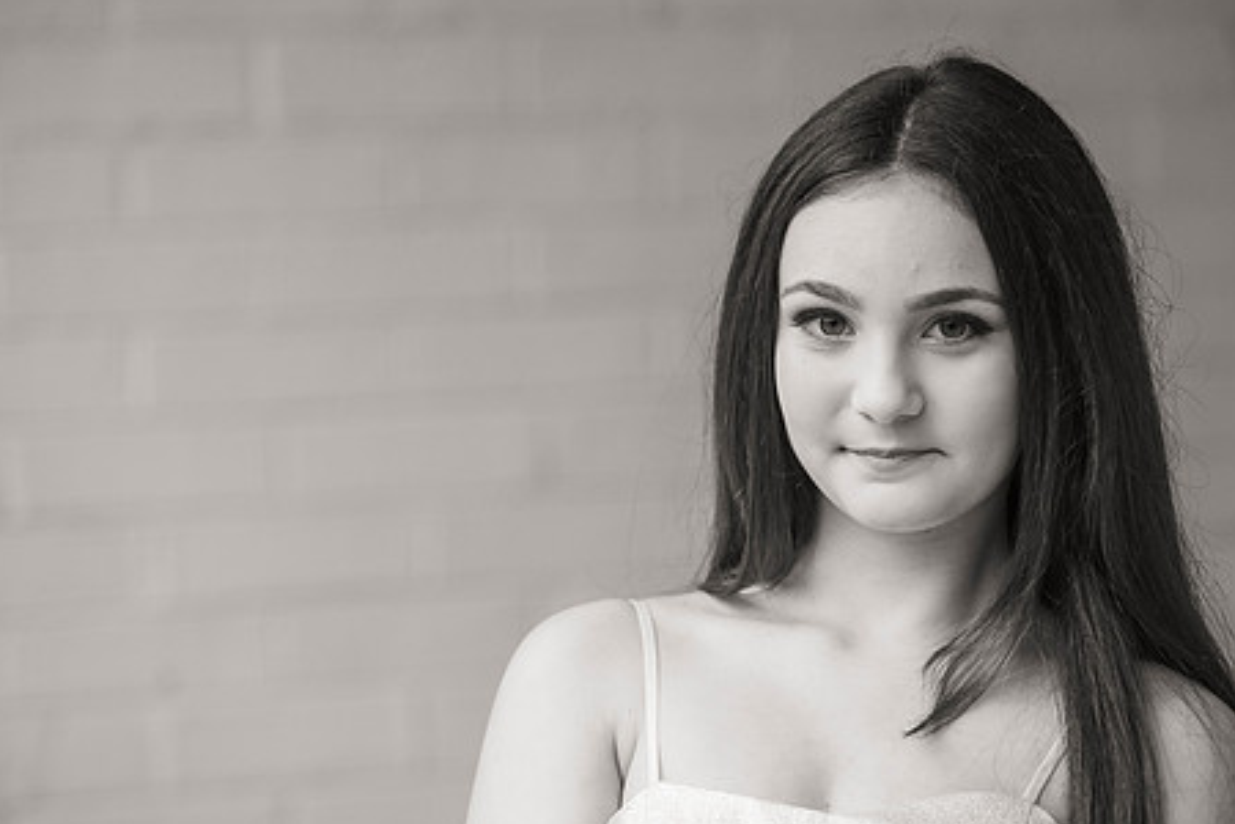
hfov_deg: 12.3
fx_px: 5729
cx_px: 626
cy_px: 341
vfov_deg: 8.2
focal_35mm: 167
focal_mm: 120
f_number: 2.8
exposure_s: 1/1000
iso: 640
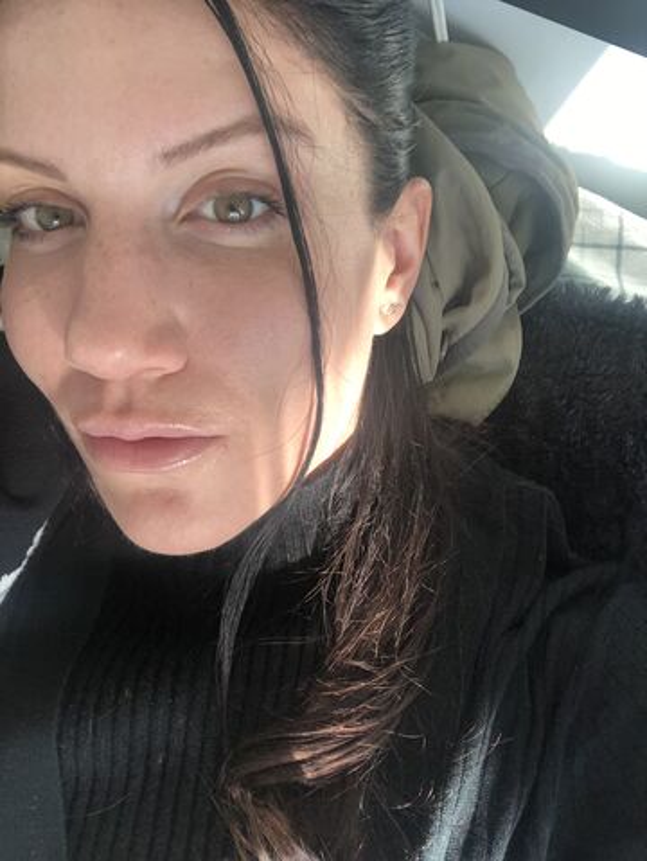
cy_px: 430
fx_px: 796
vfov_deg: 56.8
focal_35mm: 32
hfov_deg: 44.2
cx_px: 324
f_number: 2.2
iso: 80
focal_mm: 2.87
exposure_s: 1/120
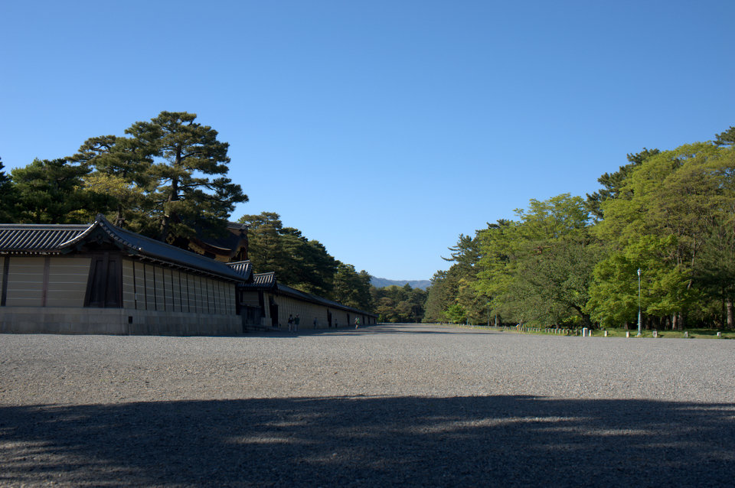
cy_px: 244
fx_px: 1020
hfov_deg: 39.6
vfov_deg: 26.9
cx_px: 368
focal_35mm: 50
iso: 200
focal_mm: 50
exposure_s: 1/250
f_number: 8
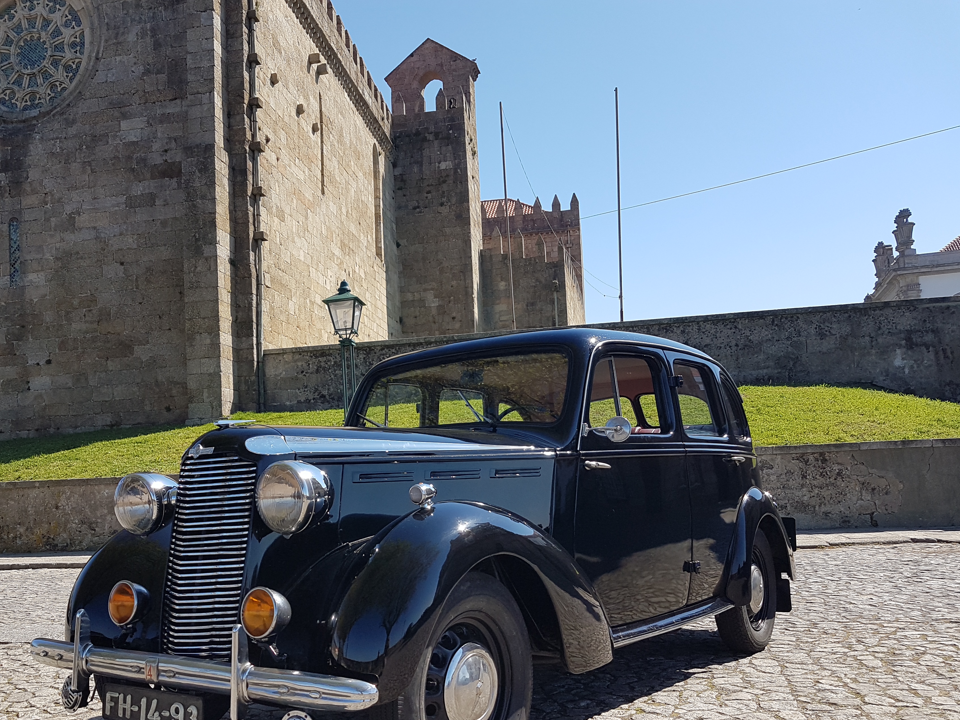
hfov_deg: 58.1
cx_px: 408
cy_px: 424
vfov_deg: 45.2
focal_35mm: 31
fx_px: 860
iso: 40
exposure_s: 1/1584
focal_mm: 4.2
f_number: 1.7
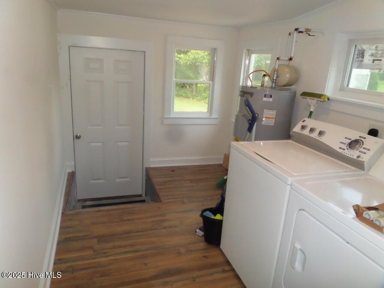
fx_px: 266
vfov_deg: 56.8
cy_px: 144
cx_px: 192
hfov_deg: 71.6
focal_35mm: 24
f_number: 7.3
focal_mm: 4
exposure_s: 1/30
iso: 400
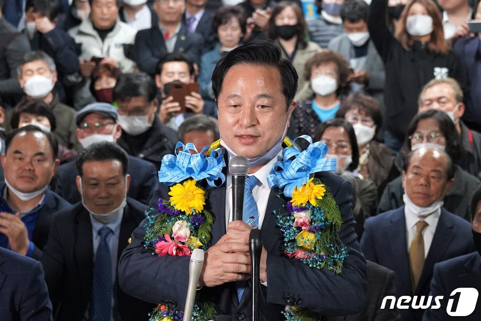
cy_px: 160
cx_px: 240
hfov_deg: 28.8
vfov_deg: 19.5
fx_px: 935
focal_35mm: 70
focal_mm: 70
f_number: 4.5
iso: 5000
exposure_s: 1/160
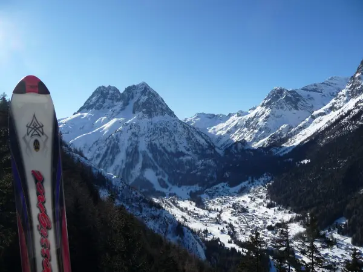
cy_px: 136
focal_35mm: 28
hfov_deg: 63.4
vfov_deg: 49.7
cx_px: 182
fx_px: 294
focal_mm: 4.7
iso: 100
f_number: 8
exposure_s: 1/320
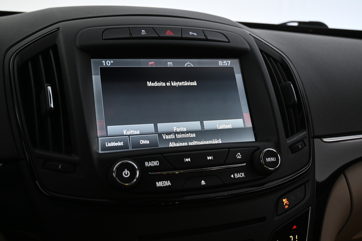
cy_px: 120
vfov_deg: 36.2
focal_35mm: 37
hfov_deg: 52.2
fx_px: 370
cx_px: 181
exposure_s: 1/40
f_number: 4.2
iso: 2000
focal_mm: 24.5
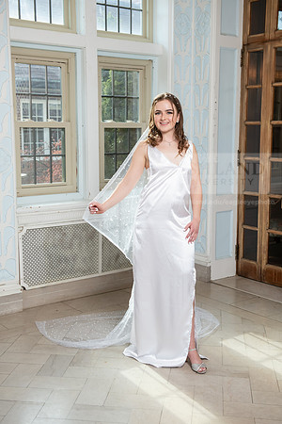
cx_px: 141
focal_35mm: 48
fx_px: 564
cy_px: 212
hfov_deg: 28.1
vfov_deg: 41.1
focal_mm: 48
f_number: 5
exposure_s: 1/160
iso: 500
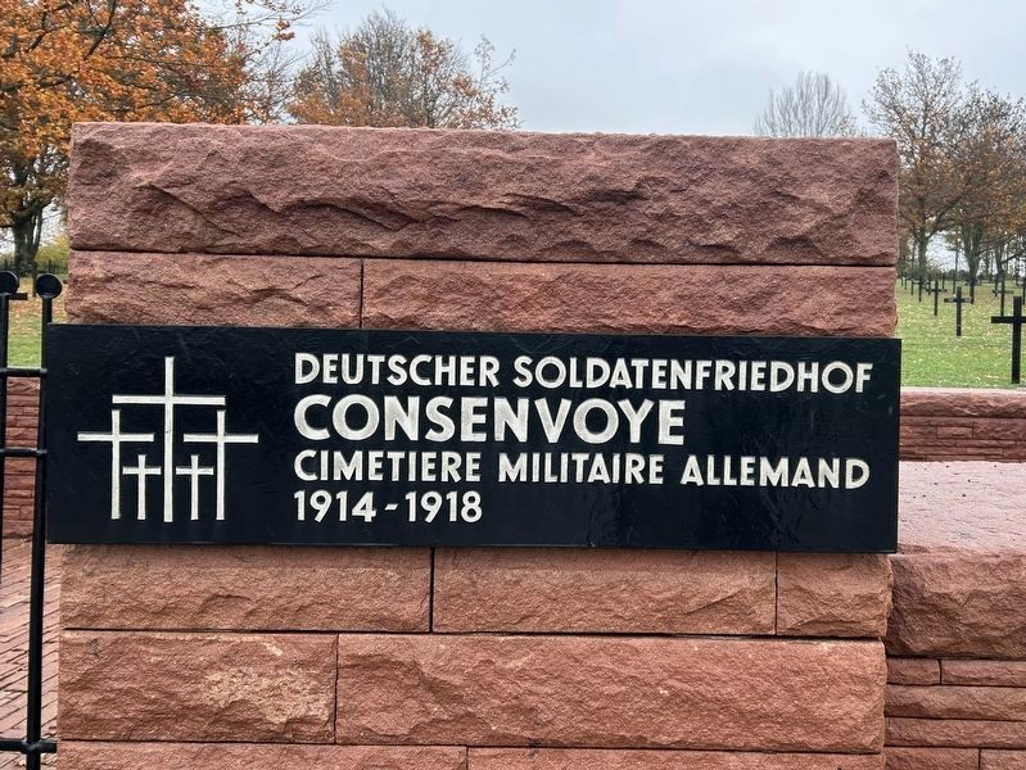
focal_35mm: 26
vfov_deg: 53.1
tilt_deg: -3.4
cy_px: 385
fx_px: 771
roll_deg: -1.7
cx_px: 513
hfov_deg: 67.3
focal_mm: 5.7
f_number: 1.5
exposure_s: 1/164
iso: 50
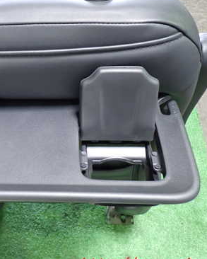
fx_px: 367
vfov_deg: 38.7
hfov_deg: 30.4
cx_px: 30
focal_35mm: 48
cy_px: 115
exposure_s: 1/30
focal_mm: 5.4
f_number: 2.3
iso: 320
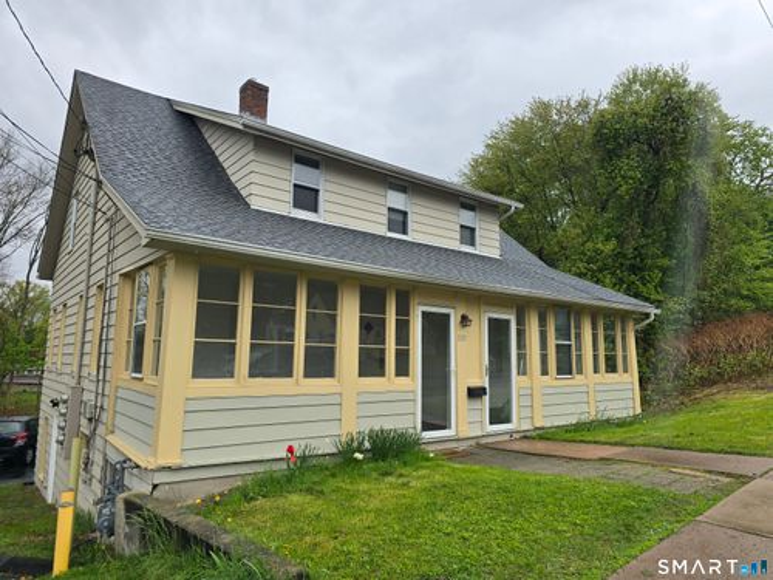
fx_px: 514
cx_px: 386
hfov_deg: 73.9
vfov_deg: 58.9
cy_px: 290
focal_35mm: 23
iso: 12
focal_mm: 6.3
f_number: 1.7
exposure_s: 1/313
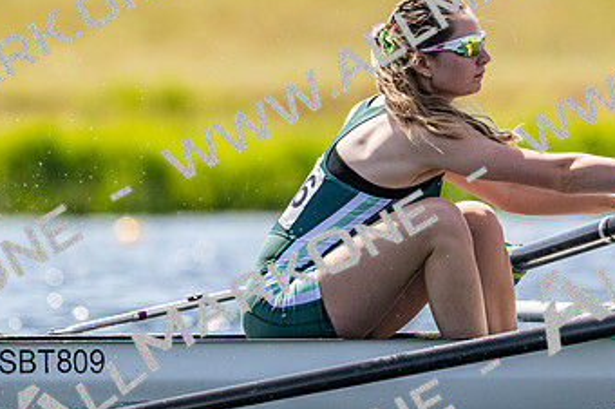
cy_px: 185
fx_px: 17493
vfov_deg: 1.3
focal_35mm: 1025
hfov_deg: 2.0
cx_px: 383
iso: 250
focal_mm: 400
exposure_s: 1/2500
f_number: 4.5
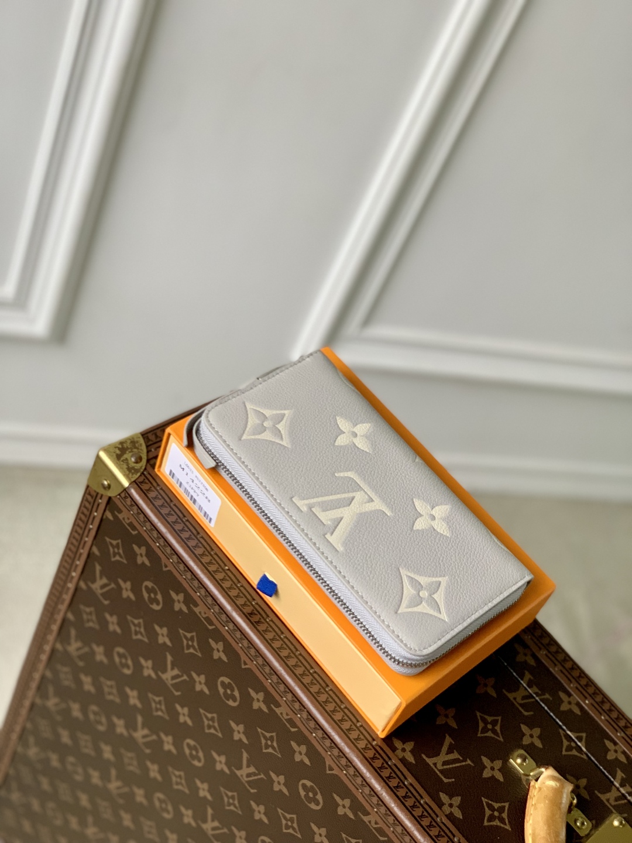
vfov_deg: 36.8
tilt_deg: -43.3
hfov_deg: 28.0
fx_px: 1266
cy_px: 422
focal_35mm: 52
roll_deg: -27.2
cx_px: 316
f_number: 2.4
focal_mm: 6
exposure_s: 1/83
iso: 125
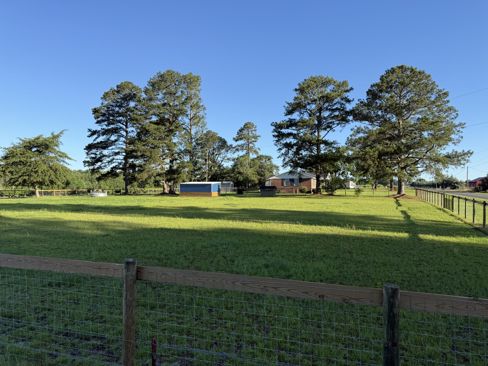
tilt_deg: +1.8
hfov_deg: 71.6
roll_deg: -0.2
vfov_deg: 56.8
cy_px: 183
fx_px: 338
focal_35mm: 24
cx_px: 244
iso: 80
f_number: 1.78
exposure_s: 1/2110
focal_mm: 6.76
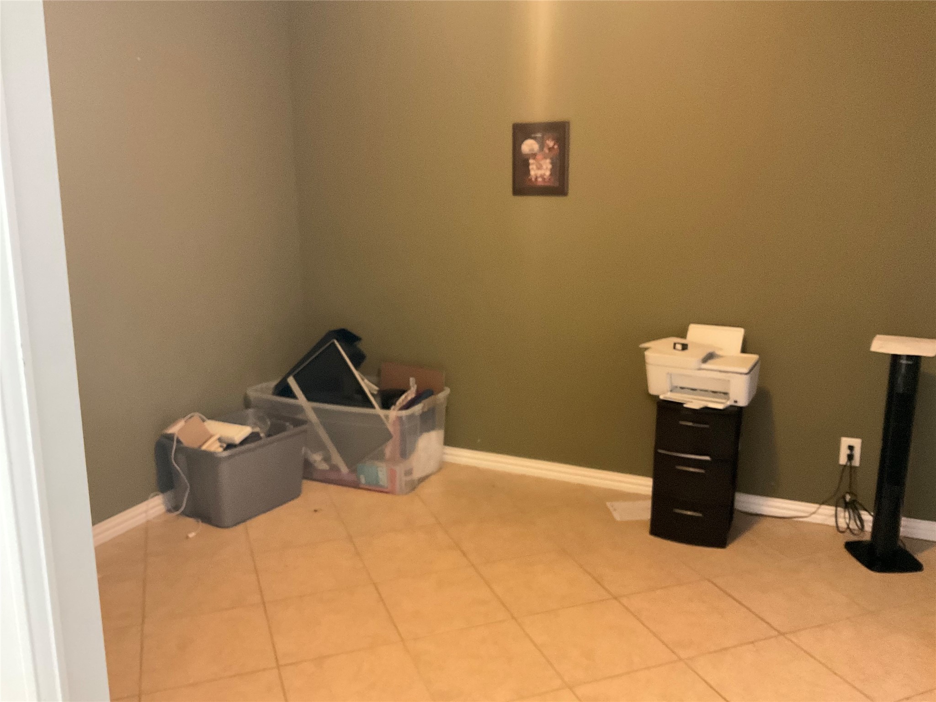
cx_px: 468
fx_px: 784
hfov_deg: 61.7
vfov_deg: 48.2
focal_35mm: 29
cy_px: 351
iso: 500
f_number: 1.8
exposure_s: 1/17
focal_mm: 3
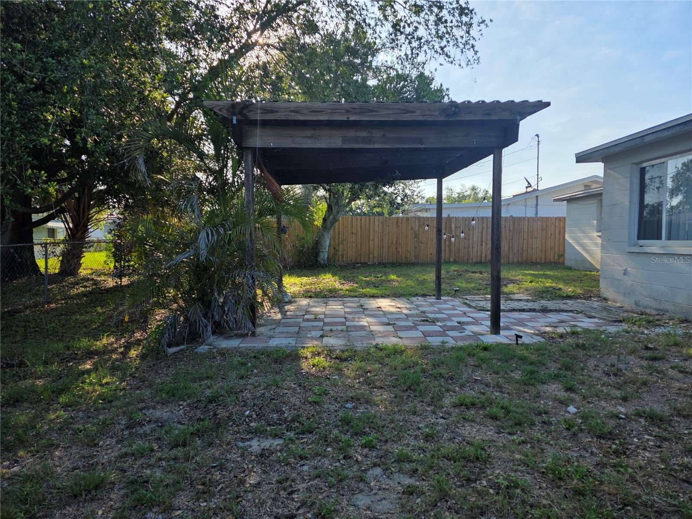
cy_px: 260
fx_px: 460
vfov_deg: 58.9
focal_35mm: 23
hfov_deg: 73.9
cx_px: 346
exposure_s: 1/4650
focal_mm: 6.3
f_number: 1.7
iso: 80
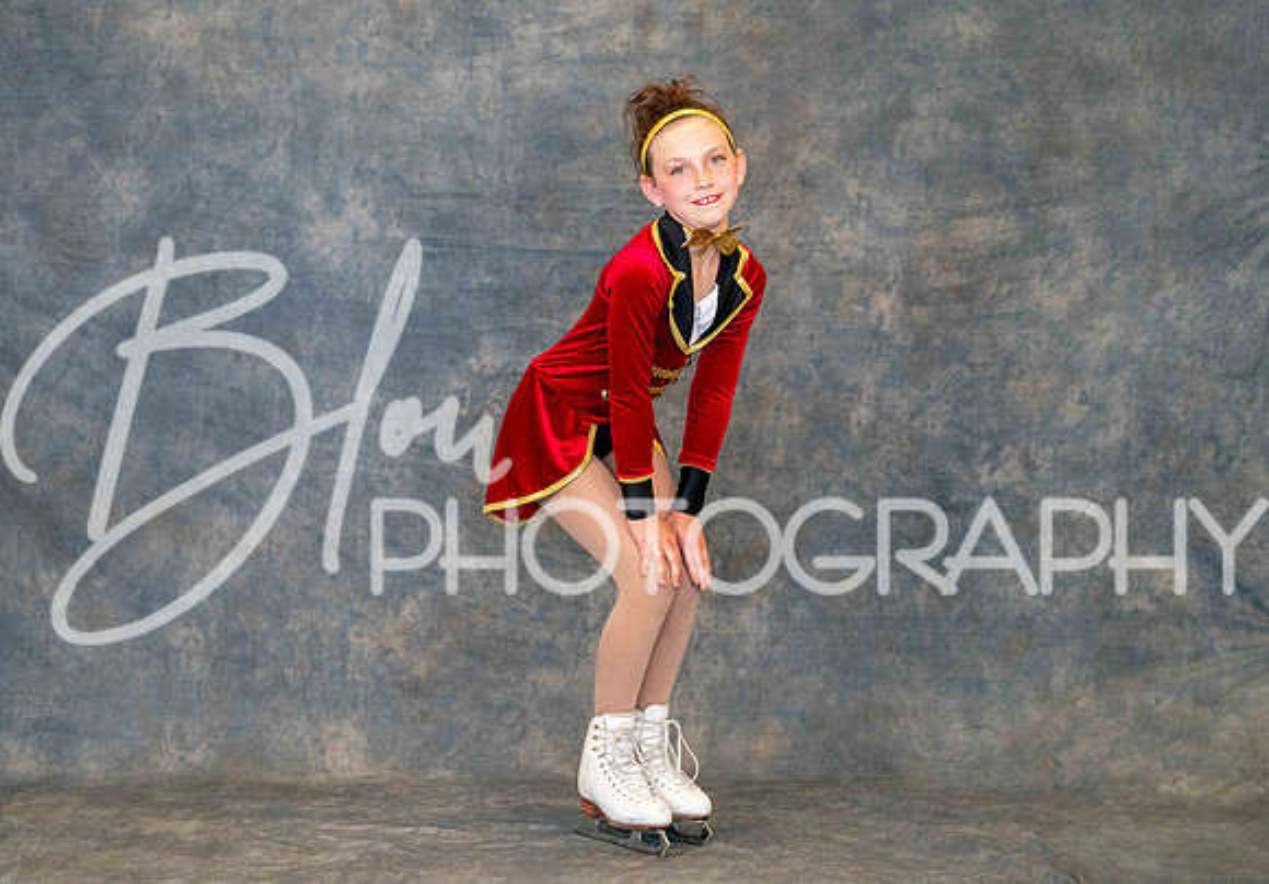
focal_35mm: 103
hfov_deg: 19.6
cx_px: 491
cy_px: 366
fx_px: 3672
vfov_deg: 13.7
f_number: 4
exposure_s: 1/160
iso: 3200
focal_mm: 85
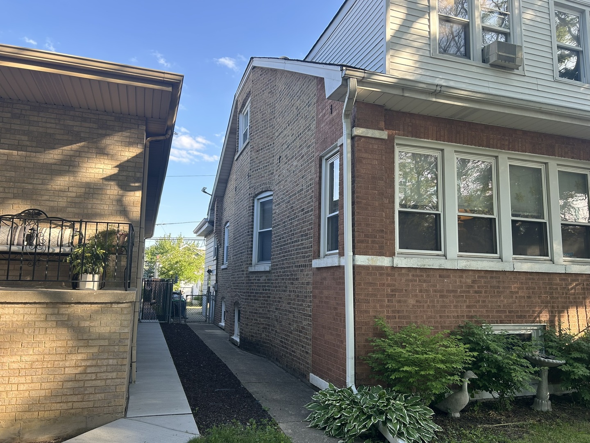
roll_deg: -0.9
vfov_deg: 53.1
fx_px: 443
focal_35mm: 26
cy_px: 222
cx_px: 295
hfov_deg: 67.3
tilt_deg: +9.7
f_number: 1.5
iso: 50
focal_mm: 5.7
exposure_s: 1/502
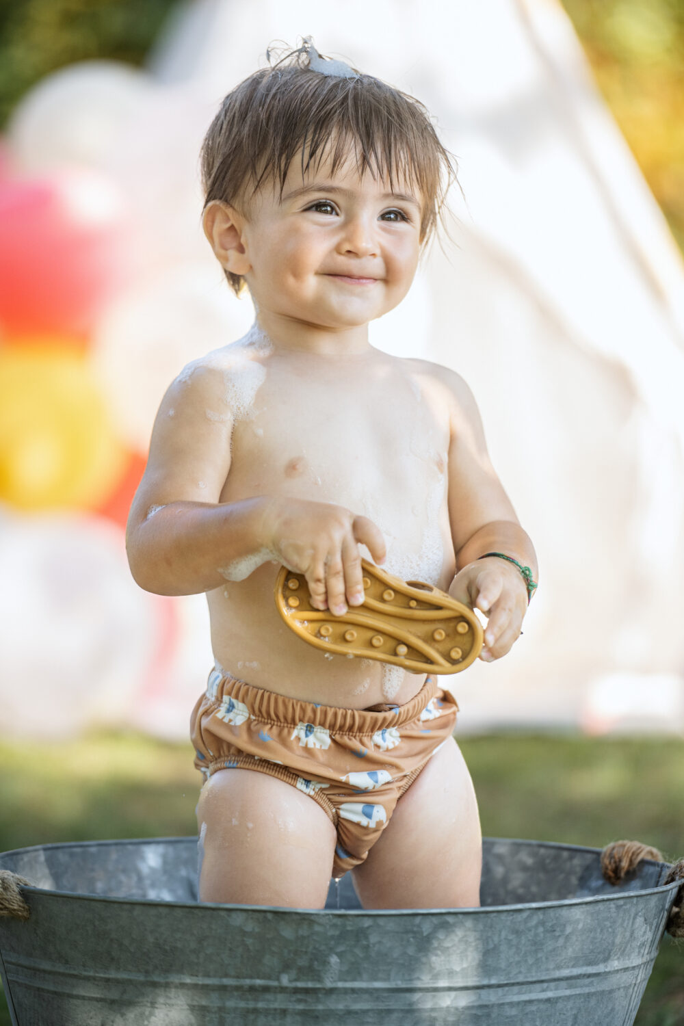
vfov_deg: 10.3
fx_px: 5700
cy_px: 513
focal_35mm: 200
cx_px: 342
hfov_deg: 6.9
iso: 500
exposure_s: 1/1600
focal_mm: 200
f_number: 2.8
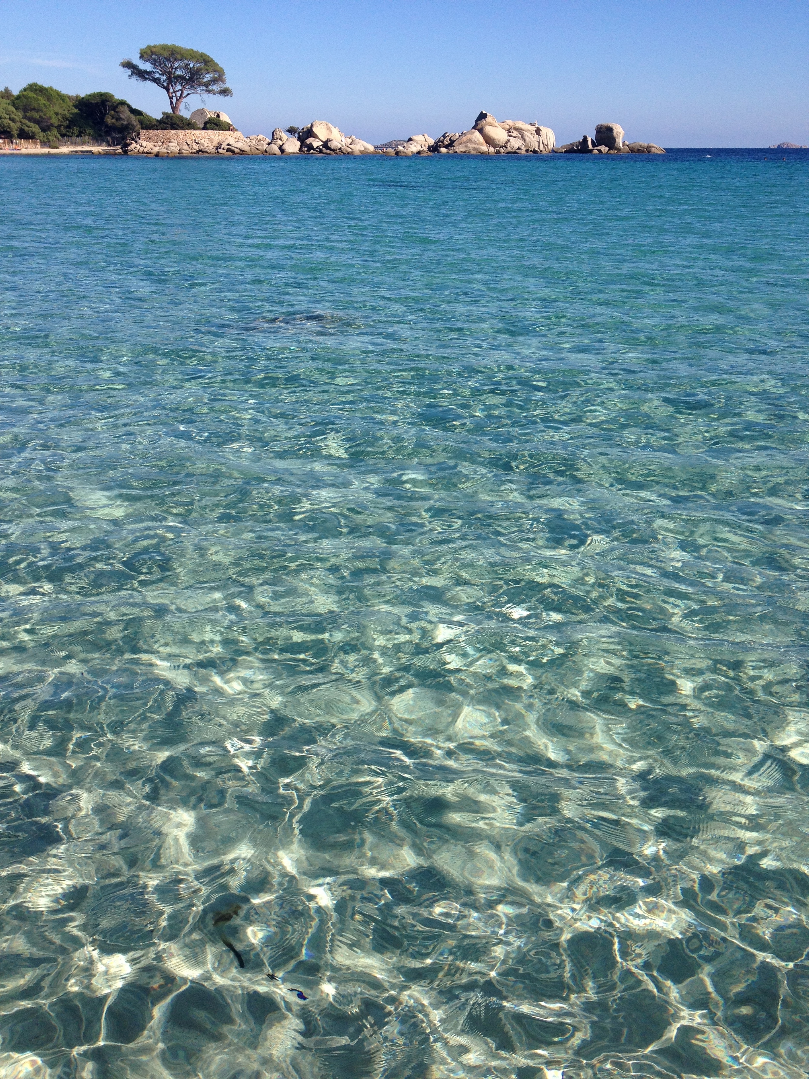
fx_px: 1091
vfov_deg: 52.6
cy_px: 540
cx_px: 404
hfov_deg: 40.7
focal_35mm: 35
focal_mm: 4.28
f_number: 2.4
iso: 64
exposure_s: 1/1972
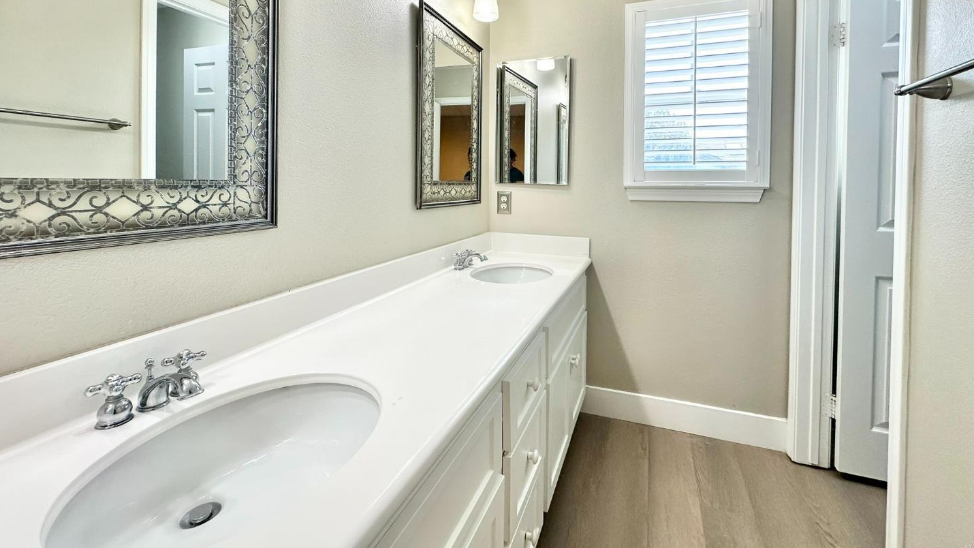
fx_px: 413
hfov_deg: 99.3
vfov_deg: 65.6
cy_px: 191
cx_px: 509
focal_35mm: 16
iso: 80
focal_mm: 2.22
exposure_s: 1/120
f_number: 2.2
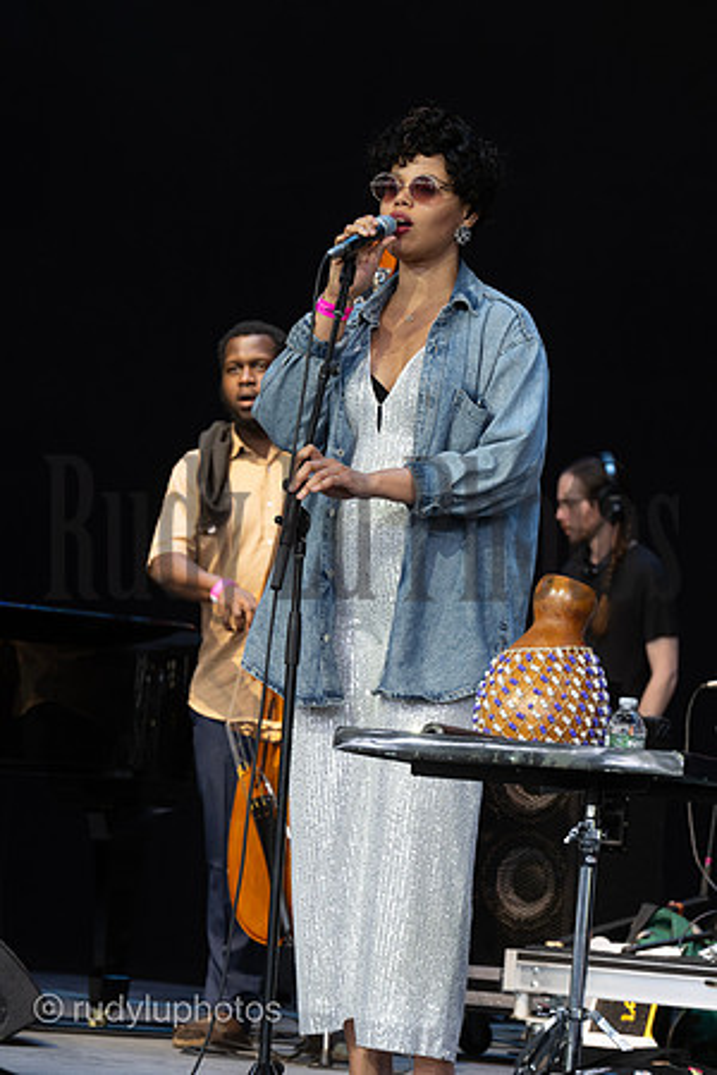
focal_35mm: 170
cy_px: 538
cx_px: 358
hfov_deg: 8.1
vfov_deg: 12.1
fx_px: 5078
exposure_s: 1/80
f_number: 8
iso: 1600
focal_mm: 170
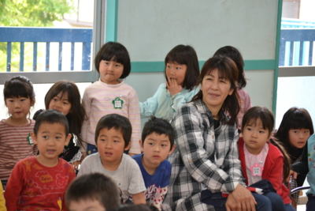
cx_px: 158
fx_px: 1208
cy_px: 106
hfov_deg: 14.9
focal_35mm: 138
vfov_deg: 9.9
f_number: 4.5
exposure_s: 1/60
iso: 1000
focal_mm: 92
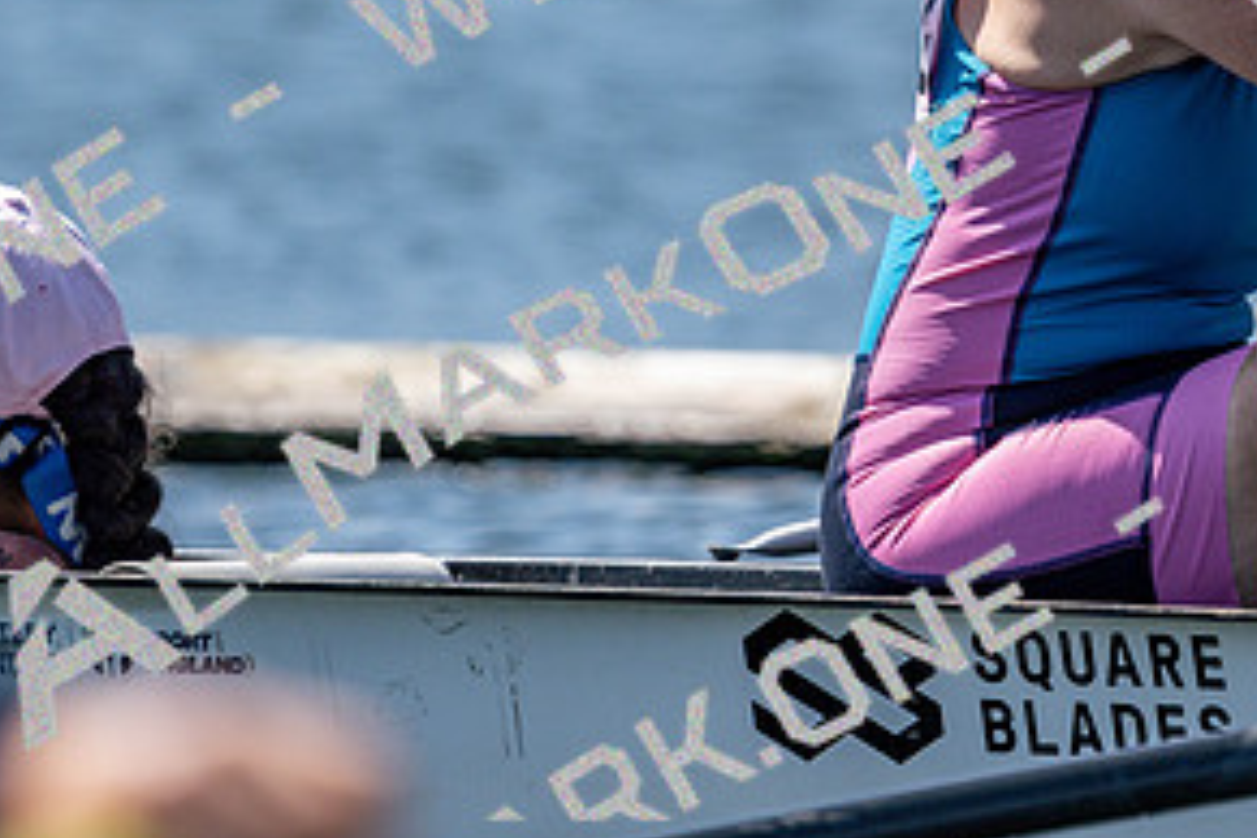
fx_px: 34530
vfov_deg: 1.4
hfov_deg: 2.1
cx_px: 886
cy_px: 80
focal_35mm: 989
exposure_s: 1/2000
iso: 320
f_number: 6.3
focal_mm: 496
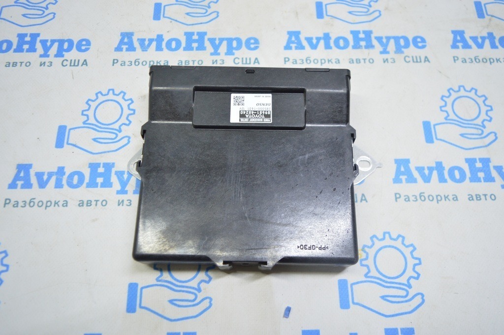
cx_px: 252
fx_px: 378
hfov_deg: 67.4
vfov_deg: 47.9
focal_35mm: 27
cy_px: 168
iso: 400
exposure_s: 1/40
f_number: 3.5
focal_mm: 18
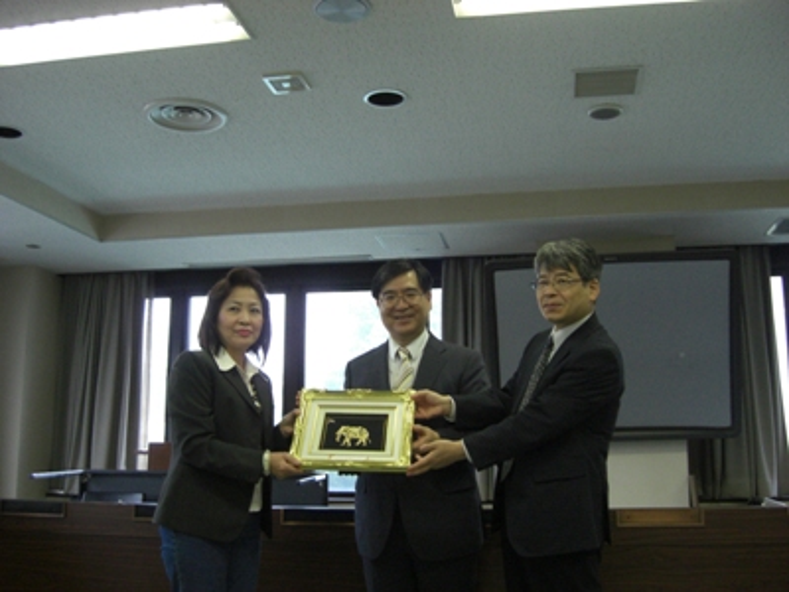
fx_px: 866
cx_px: 394
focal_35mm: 38
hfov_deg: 49.0
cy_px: 296
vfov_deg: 37.7
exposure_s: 1/100
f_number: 2.8
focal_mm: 7.9
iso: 400
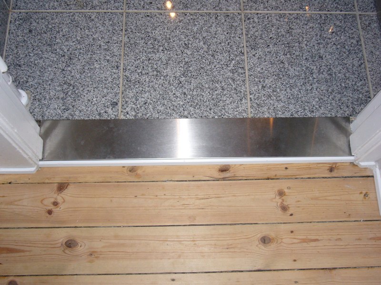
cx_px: 190
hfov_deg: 44.8
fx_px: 462
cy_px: 142
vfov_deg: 34.3
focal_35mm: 42
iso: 100
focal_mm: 6.9
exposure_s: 1/30
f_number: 3.3
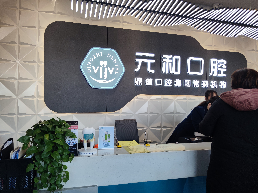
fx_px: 179
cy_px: 96
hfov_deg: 71.6
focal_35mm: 24
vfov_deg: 56.8
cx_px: 129
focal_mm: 6.72
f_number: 1.69
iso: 51
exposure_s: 1/100
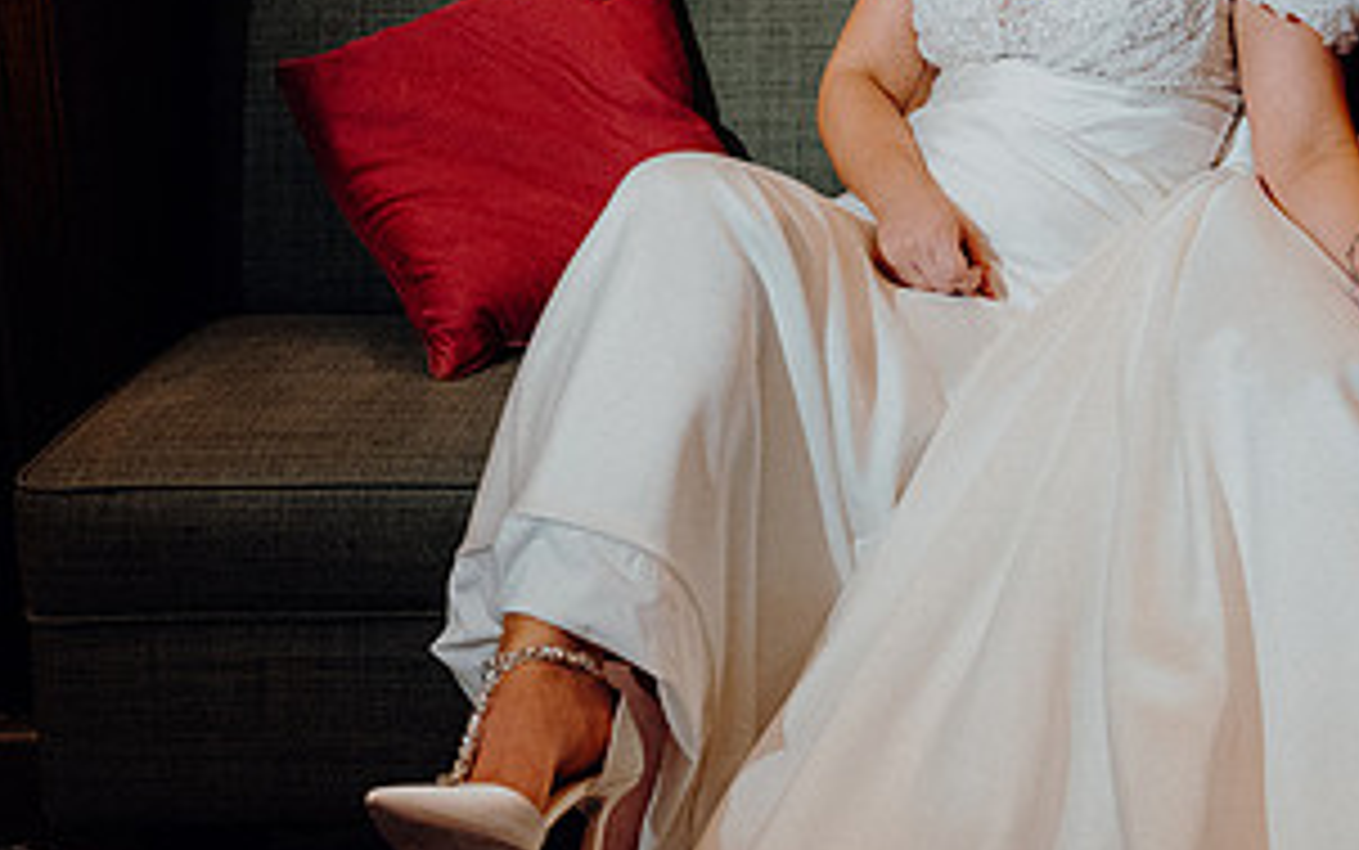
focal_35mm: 69
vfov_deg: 18.5
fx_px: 2557
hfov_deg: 29.2
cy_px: 47
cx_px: 1044
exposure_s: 1/160
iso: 5000
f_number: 3.5
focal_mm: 33
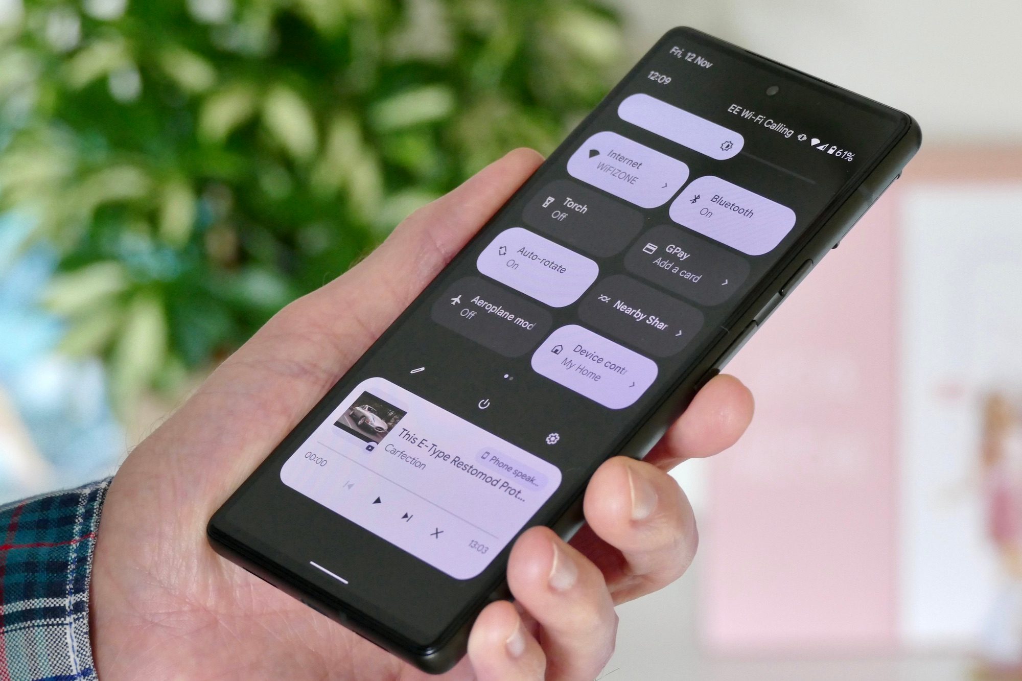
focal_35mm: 149
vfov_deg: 9.2
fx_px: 4229
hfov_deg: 13.8
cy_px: 340
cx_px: 511
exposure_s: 1/30
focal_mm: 54.2
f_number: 4.5
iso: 1600
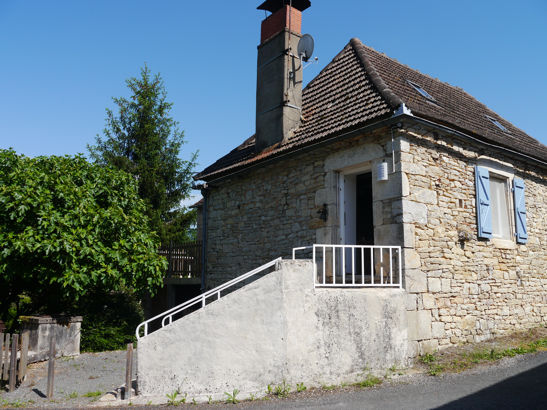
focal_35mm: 28
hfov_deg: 63.4
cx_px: 274
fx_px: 443
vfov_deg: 49.8
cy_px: 205
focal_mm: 14
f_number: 8
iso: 160
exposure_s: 1/400
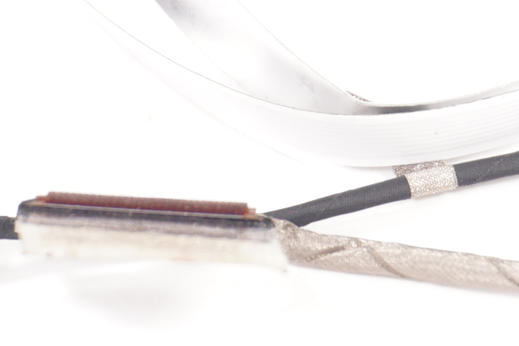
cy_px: -9
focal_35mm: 238
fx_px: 3429
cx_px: 424
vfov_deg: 5.7
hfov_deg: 8.6
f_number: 5.6
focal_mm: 38
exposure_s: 1/200
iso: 800
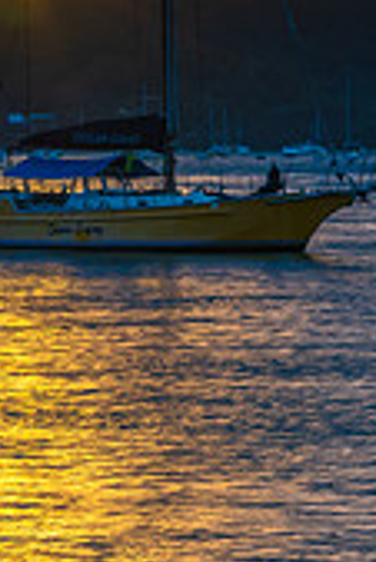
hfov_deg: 4.3
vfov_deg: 6.4
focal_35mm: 320
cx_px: 113
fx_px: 5003
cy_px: 106
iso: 64
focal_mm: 120
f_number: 14
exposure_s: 1/4
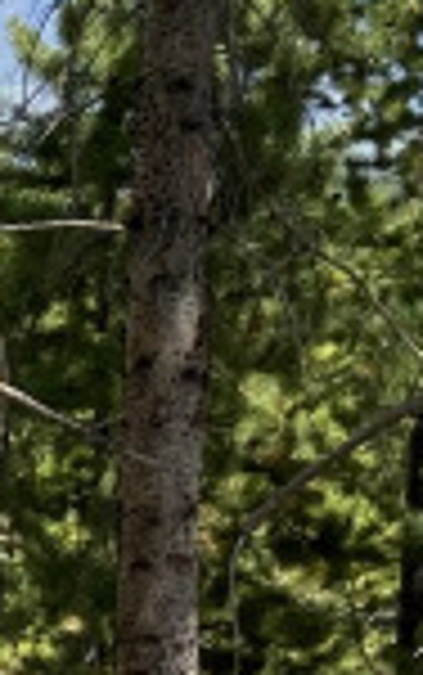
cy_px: 554
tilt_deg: -7.3
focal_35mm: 188
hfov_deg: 6.3
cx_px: -932
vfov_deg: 11.1
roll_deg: -1.9
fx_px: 3461
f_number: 1.8
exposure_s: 1/1245
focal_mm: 4.25
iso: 32
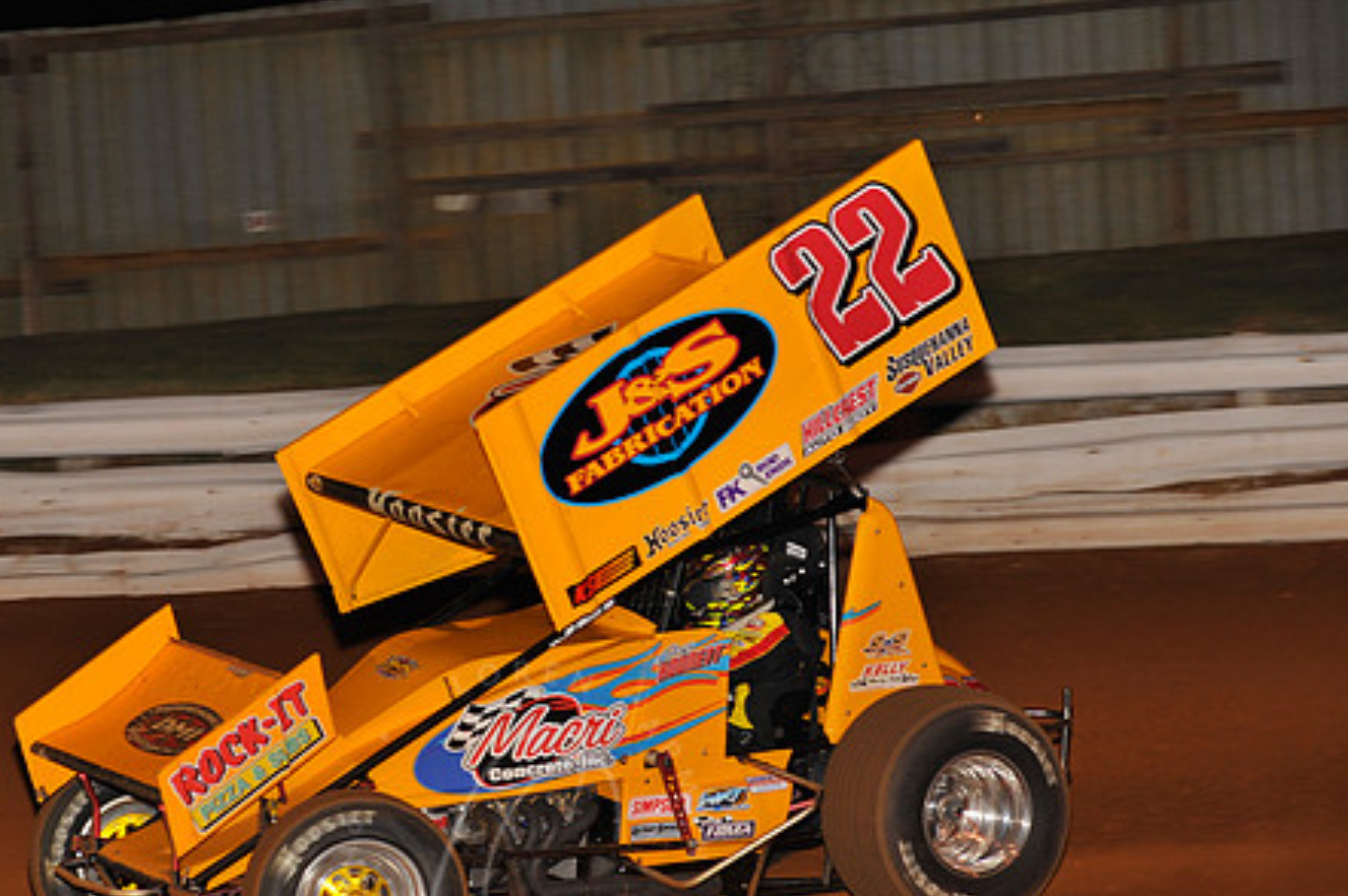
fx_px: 6136
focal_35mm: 164
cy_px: 564
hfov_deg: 12.5
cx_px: 522
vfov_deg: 8.4
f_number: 5.6
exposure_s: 1/250
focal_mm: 125
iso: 500
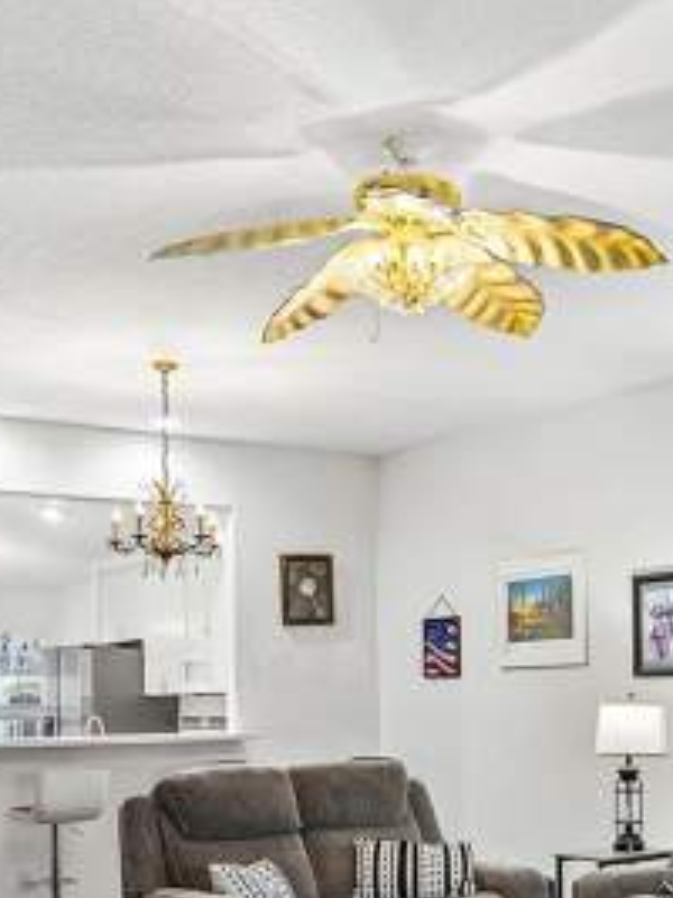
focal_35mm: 49
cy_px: 674
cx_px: 488
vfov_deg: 37.9
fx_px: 1271
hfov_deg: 29.3
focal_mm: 17
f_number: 9
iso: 400
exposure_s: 1/8
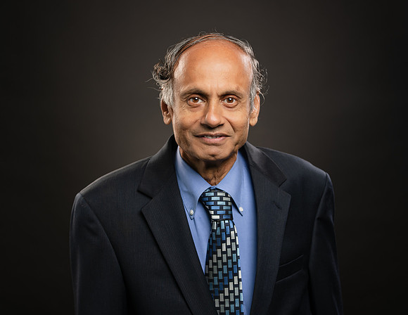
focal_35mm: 98
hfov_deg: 19.7
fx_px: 1173
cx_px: 205
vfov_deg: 15.3
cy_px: 163
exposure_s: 1/250
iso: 160
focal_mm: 78
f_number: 5
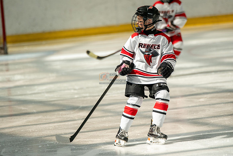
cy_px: 76
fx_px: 2277
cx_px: 126
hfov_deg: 5.9
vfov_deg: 3.9
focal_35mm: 352
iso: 1600
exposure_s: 1/8000
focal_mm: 274
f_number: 3.2
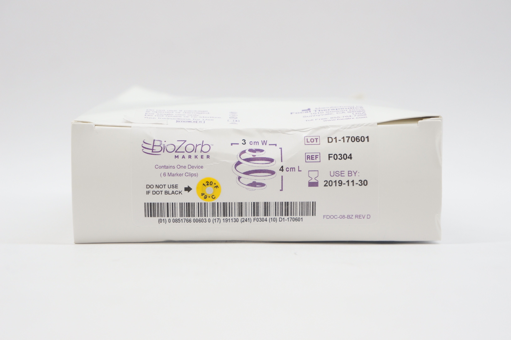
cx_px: 256
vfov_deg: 16.5
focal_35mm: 82
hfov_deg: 24.6
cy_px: 170
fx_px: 1170
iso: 400
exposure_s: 1/80
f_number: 5.6
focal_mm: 55
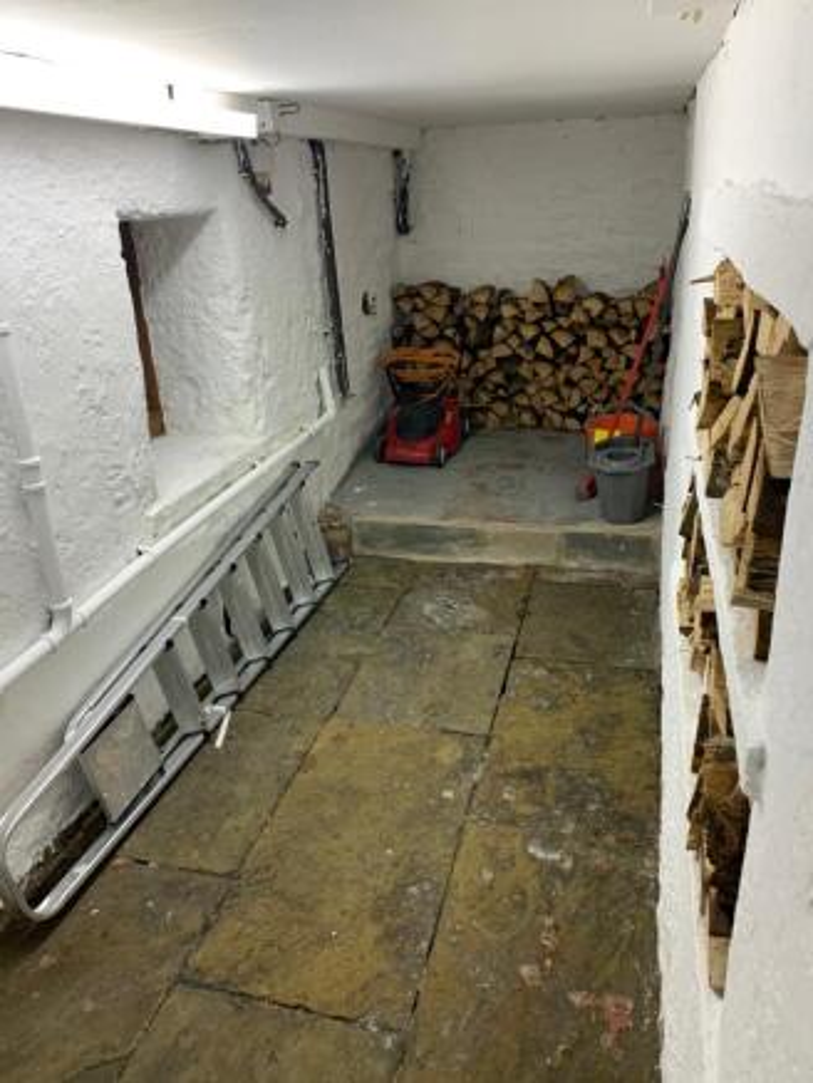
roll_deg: +1.0
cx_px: 406
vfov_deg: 67.3
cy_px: 542
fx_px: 814
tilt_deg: -22.8
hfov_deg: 53.1
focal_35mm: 26
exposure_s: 1/50
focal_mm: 4.25
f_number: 1.8
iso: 125
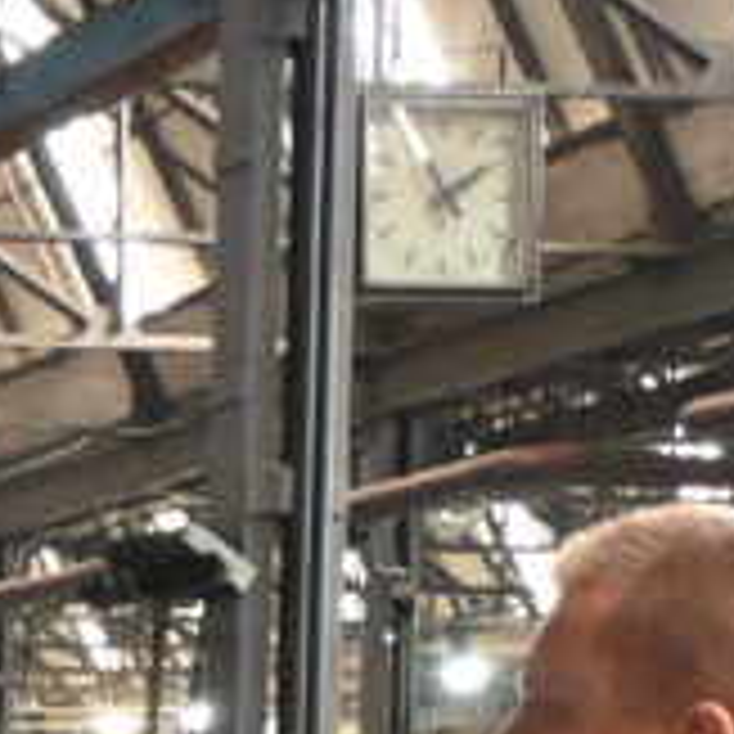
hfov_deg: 9.5
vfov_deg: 9.6
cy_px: 1380
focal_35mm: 172
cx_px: -748
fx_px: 4134
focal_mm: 21.5
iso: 3600
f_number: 4
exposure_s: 1/60
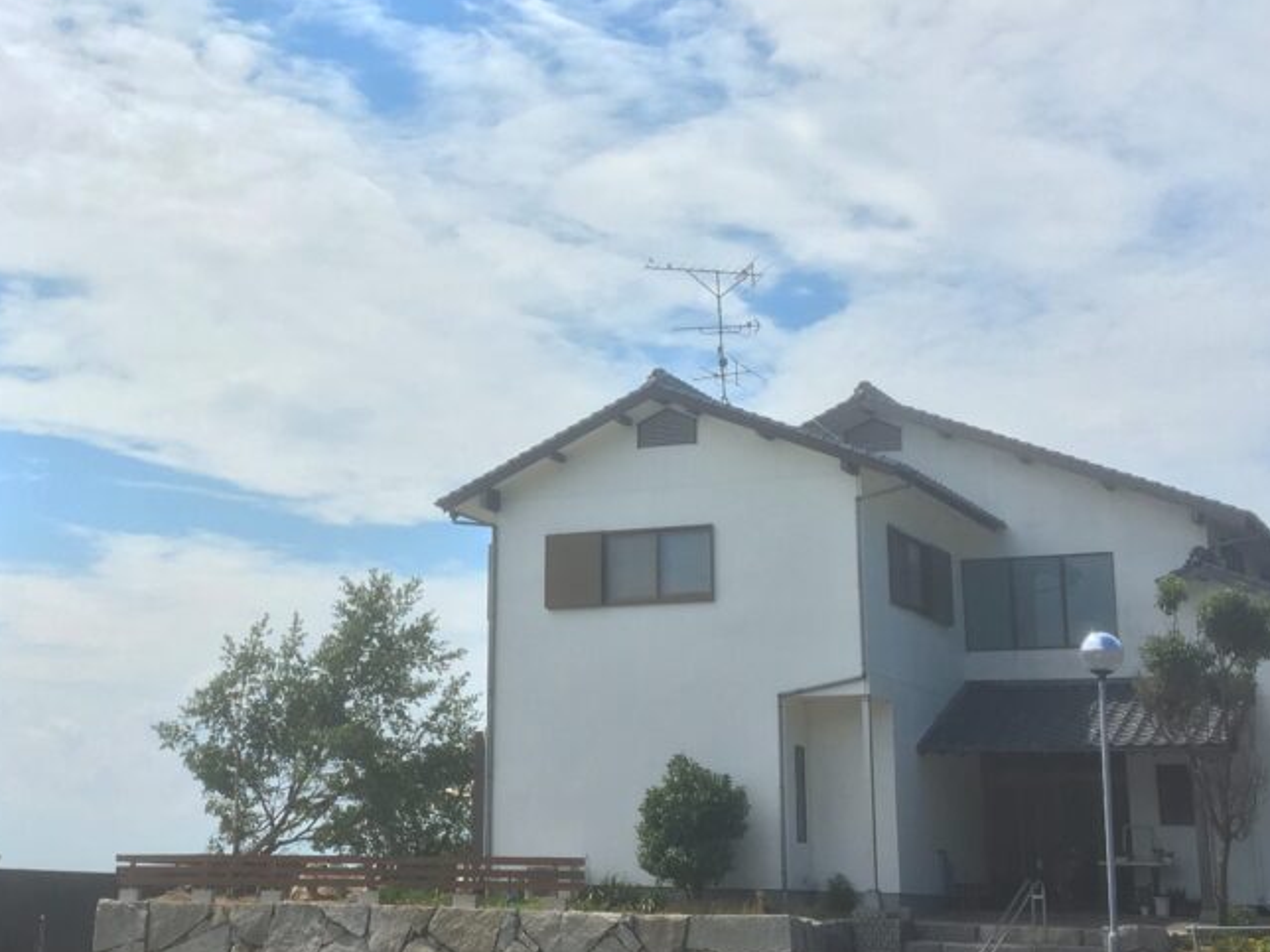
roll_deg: -1.3
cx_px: 475
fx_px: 1981
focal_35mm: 54
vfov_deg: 26.9
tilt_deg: +16.5
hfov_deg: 35.3
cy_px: 318
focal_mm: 4.15
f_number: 2.2
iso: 25
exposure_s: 1/1709
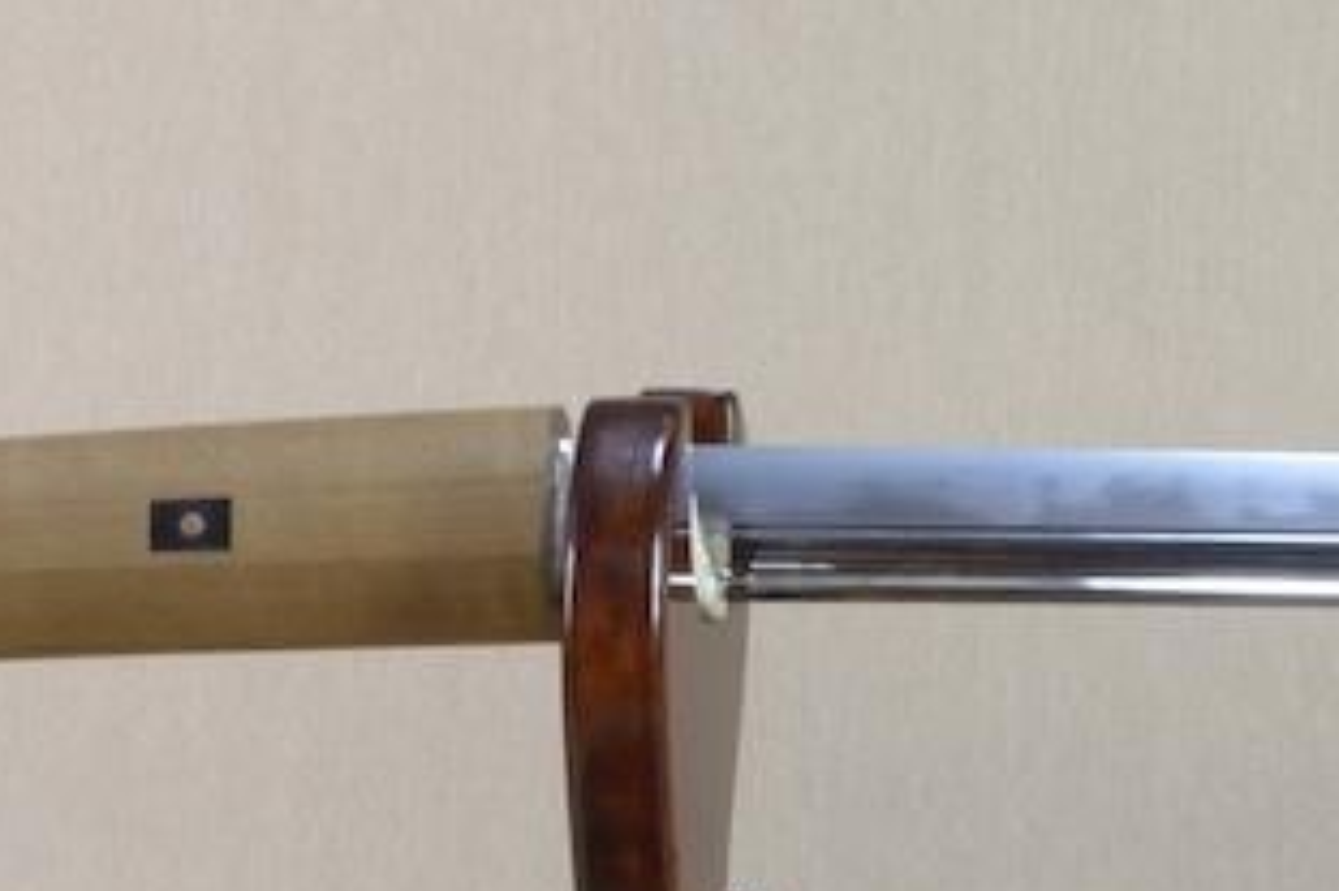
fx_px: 5018
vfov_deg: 10.1
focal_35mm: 135
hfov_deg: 14.4
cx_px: 1886
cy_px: 678
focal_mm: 20
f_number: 11
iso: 400
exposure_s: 1/2
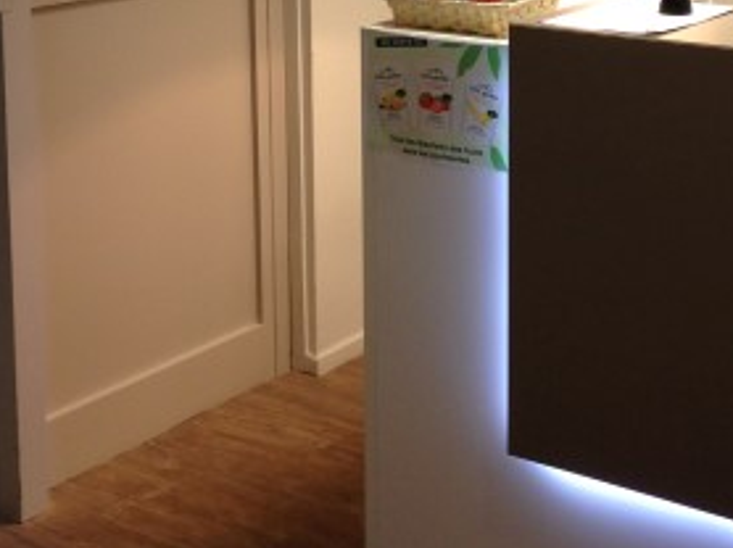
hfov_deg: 25.5
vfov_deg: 18.8
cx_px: 519
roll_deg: +0.4
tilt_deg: -7.1
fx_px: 1608
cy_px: -13
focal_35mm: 76
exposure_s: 1/20
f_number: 2.4
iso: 64
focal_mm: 4.12
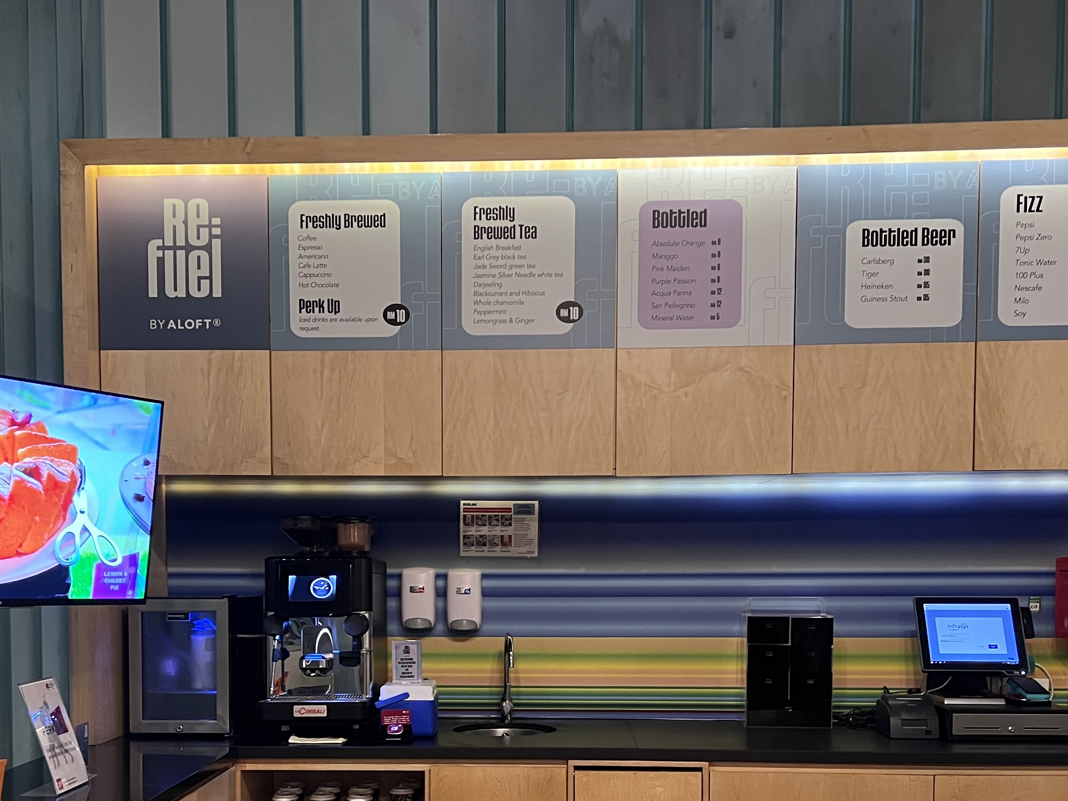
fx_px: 1327
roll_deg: -0.5
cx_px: 472
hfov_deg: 43.8
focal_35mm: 43
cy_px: 628
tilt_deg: -2.9
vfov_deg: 32.8
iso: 320
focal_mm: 5.7
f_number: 1.5
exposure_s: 1/50
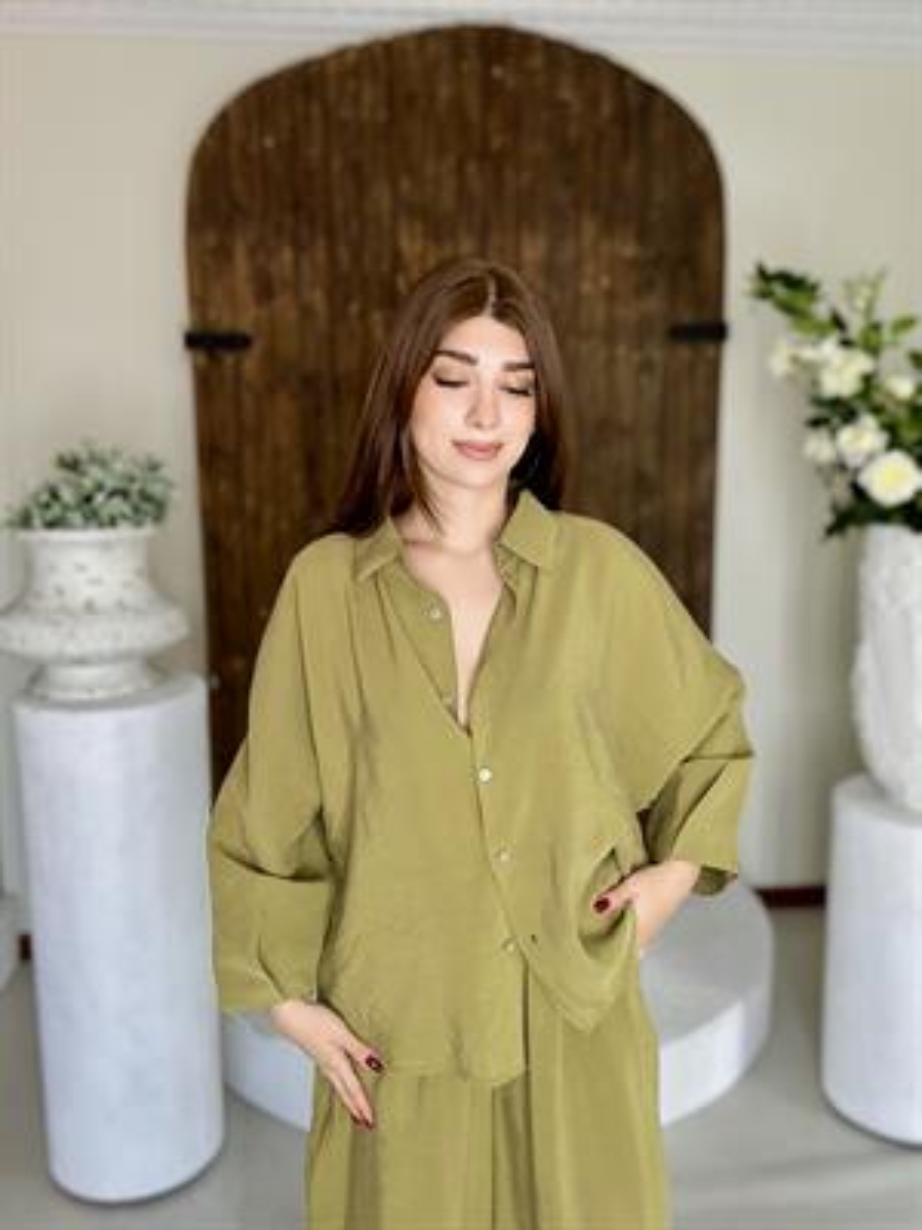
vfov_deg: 60.0
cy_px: 615
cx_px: 461
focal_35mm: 30
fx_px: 1065
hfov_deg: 46.8
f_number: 1.9
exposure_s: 1/100
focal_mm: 2.69
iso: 32
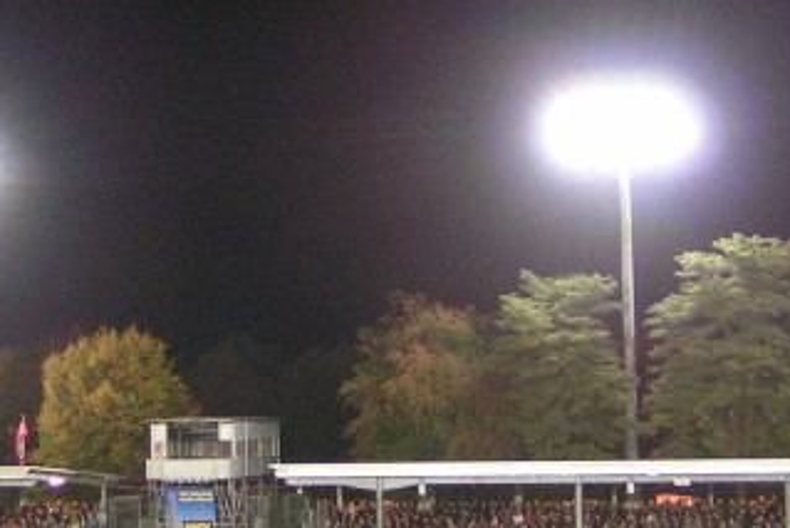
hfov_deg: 20.5
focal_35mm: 99
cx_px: 258
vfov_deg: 13.8
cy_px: 288
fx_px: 2173
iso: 200
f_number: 2.8
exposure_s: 1/25
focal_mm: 5.8
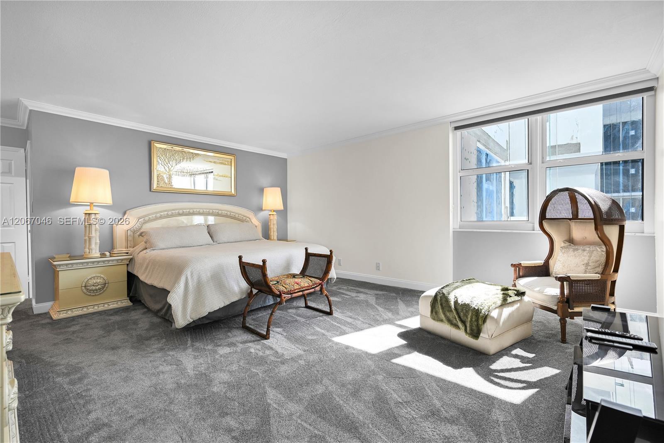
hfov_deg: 100.4
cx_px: 332
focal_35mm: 15
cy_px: 222
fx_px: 277
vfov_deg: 77.4
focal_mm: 15
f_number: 4.5
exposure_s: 1/80
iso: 100
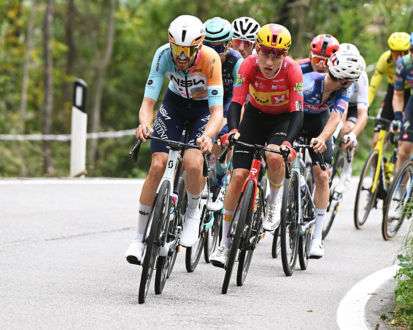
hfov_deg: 5.7
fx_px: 4155
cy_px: 165
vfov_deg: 4.6
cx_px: 235
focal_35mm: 340
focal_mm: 200
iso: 640
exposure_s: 1/1250
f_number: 3.5
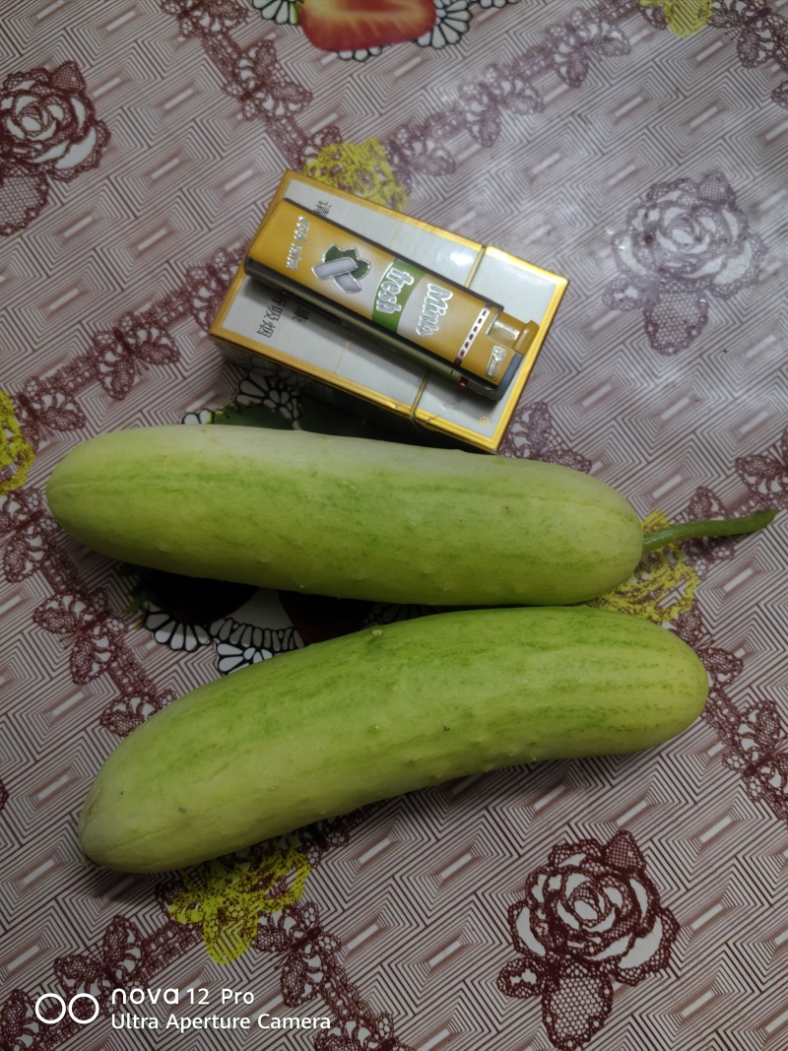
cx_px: 394
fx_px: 820
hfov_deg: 51.3
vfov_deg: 65.3
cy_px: 526
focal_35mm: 27
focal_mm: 5.72
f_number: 2
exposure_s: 1/33.3
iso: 200
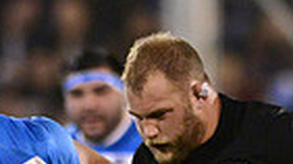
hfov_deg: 1.2
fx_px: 14041
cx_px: 39
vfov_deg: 0.7
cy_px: 377
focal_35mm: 1809
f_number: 4
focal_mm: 420
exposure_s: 1/800
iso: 4500
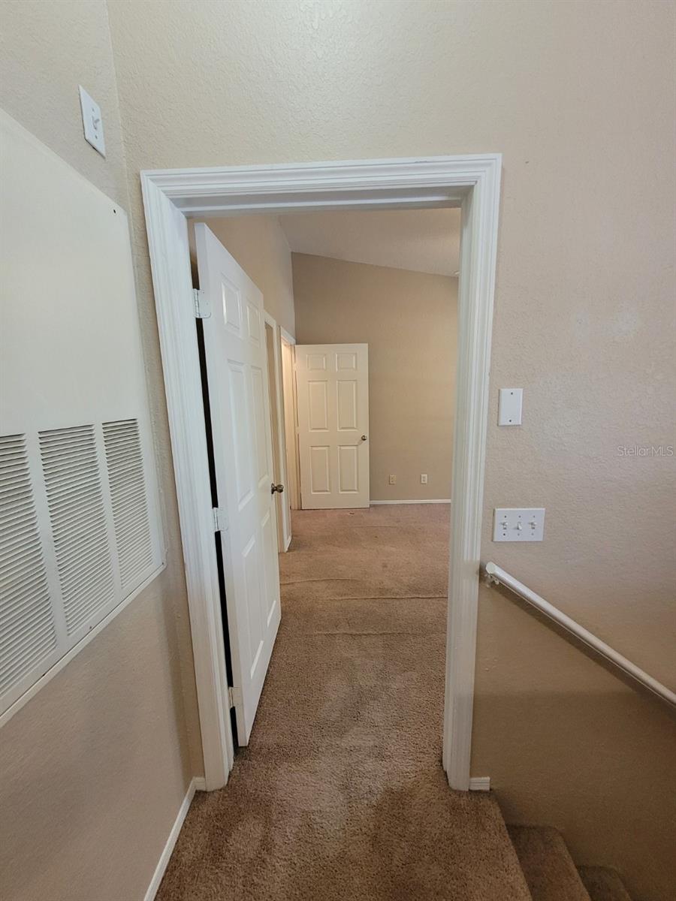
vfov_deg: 106.2
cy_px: 450
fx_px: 338
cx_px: 338
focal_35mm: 13
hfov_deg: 89.9
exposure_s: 1/60
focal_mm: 1.74
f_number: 2.2
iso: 250
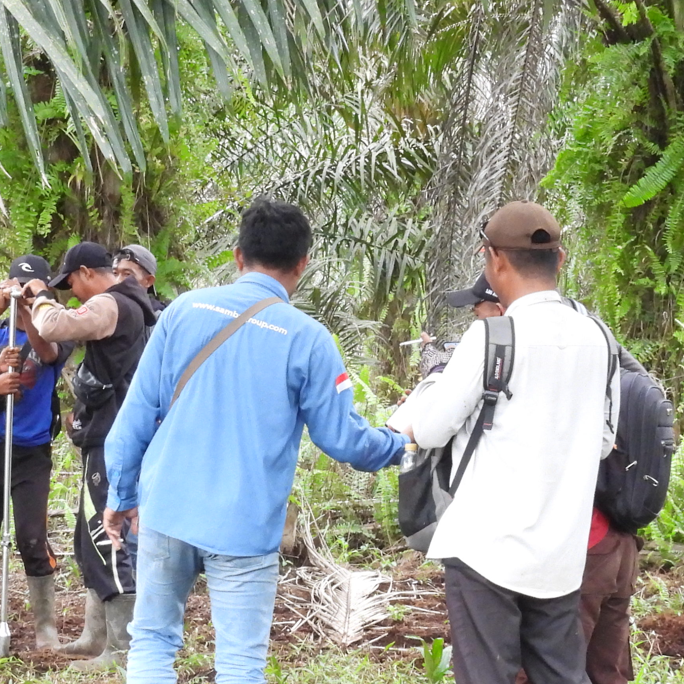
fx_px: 3152
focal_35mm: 141
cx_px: 261
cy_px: 352
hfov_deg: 12.4
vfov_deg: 12.4
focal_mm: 10.7
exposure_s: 1/60
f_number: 6.3
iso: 800
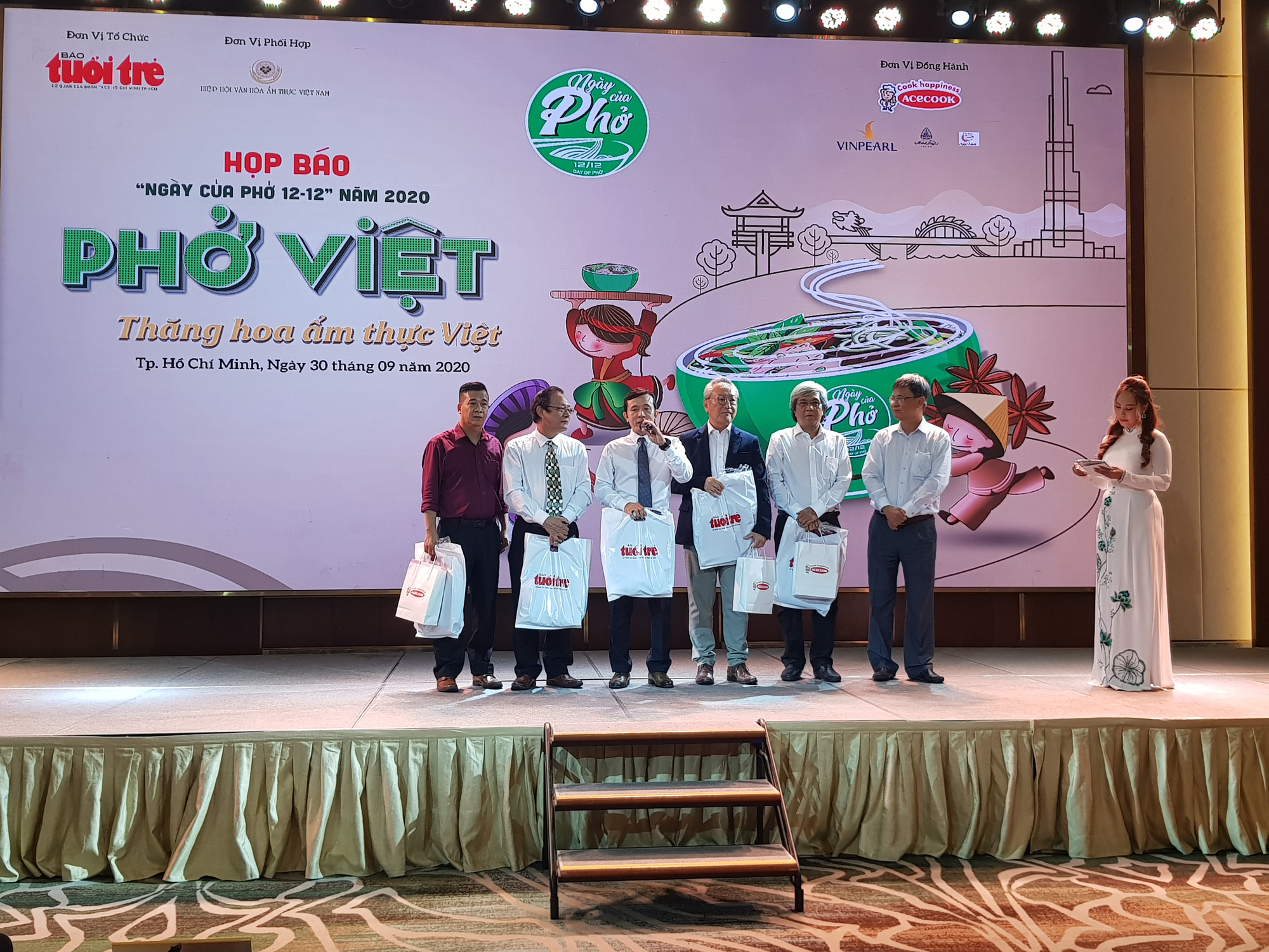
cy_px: 476
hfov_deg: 67.3
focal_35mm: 26
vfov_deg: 53.1
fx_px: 953
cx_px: 634
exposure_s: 1/100
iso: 64
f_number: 1.7
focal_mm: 4.3
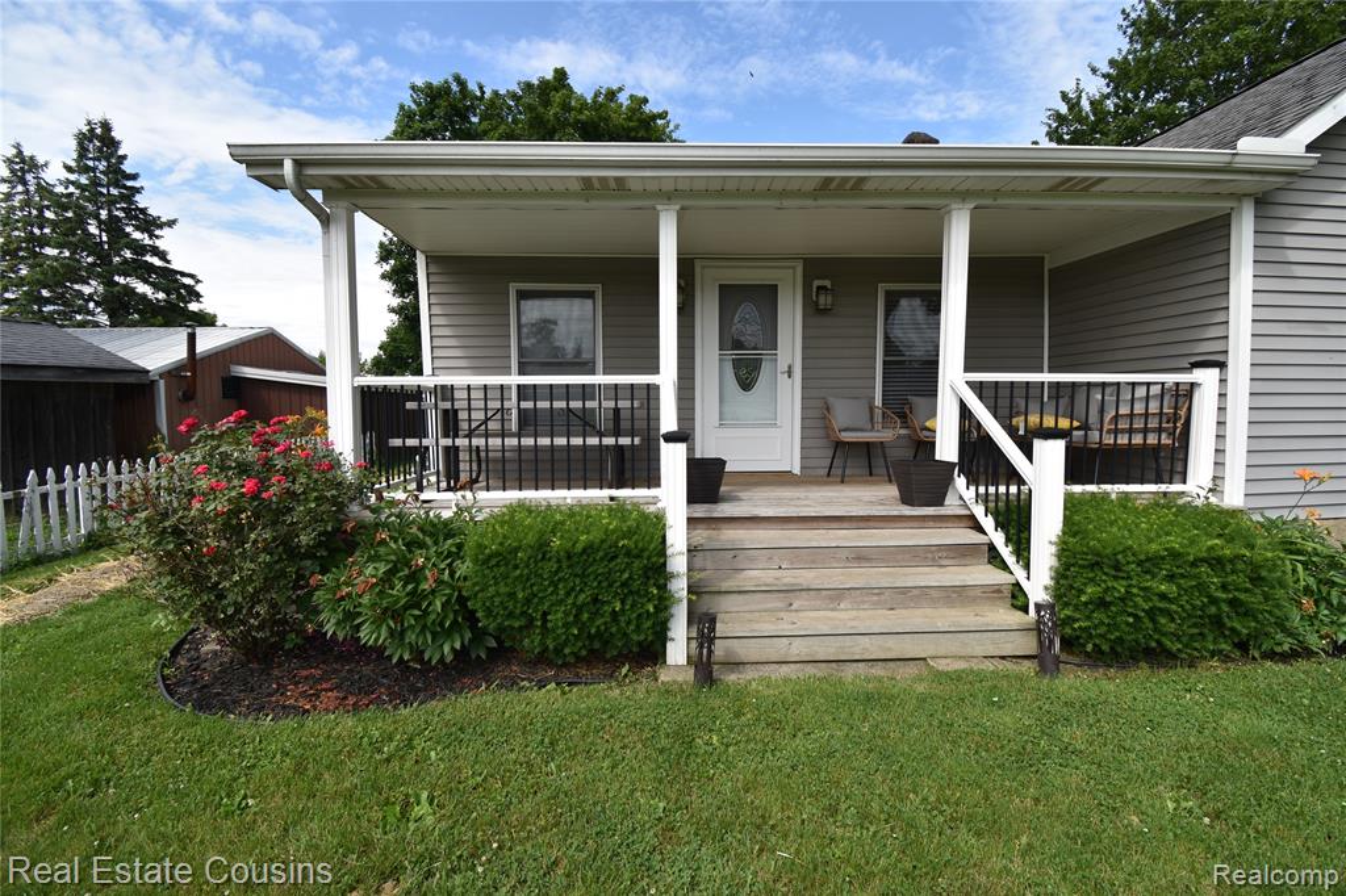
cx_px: 673
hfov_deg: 100.4
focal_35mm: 15
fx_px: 561
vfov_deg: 77.3
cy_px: 448
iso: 125
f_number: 8
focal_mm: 10
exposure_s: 1/250
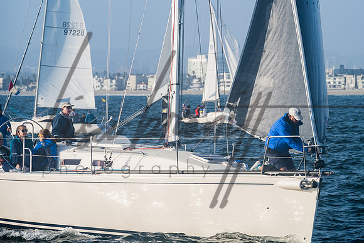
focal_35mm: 194
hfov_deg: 10.6
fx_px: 1964
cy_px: 72
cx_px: 259
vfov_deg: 7.1
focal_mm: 135
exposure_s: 1/640
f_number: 8
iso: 400
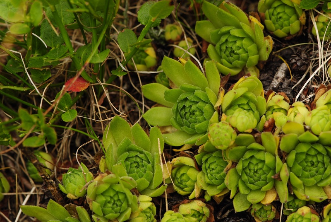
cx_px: 166
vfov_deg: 10.8
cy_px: 111
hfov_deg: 16.0
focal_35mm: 128
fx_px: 1174
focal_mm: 85
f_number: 8
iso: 200
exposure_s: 1/100
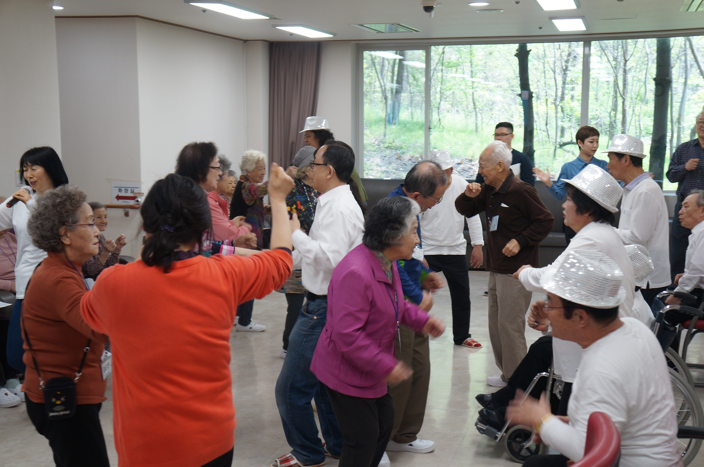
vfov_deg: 26.4
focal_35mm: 51
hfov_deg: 38.9
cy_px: 234
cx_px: 352
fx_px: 996
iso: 320
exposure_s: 1/60
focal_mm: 34
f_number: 4.5
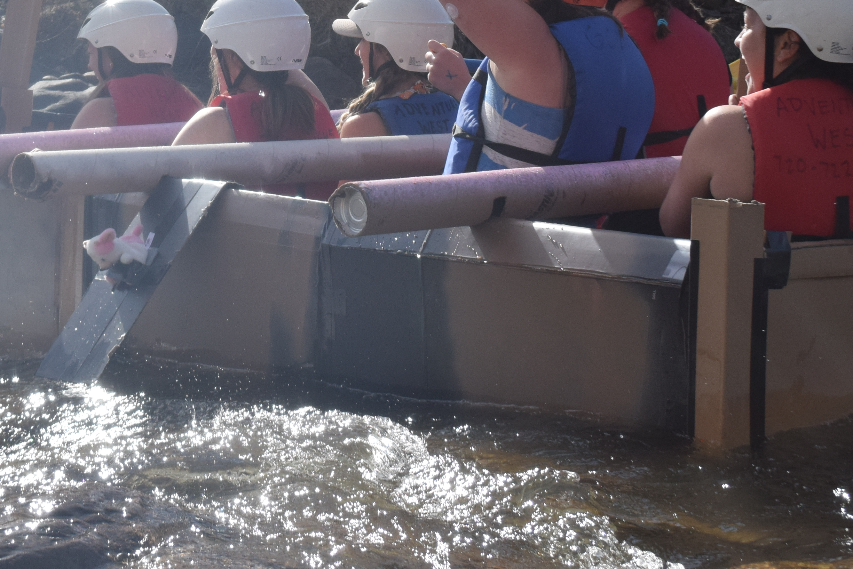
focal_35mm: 108
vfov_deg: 12.5
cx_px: 215
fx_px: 2559
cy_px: -44
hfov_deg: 18.8
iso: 360
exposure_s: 1/2000
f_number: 8
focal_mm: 32
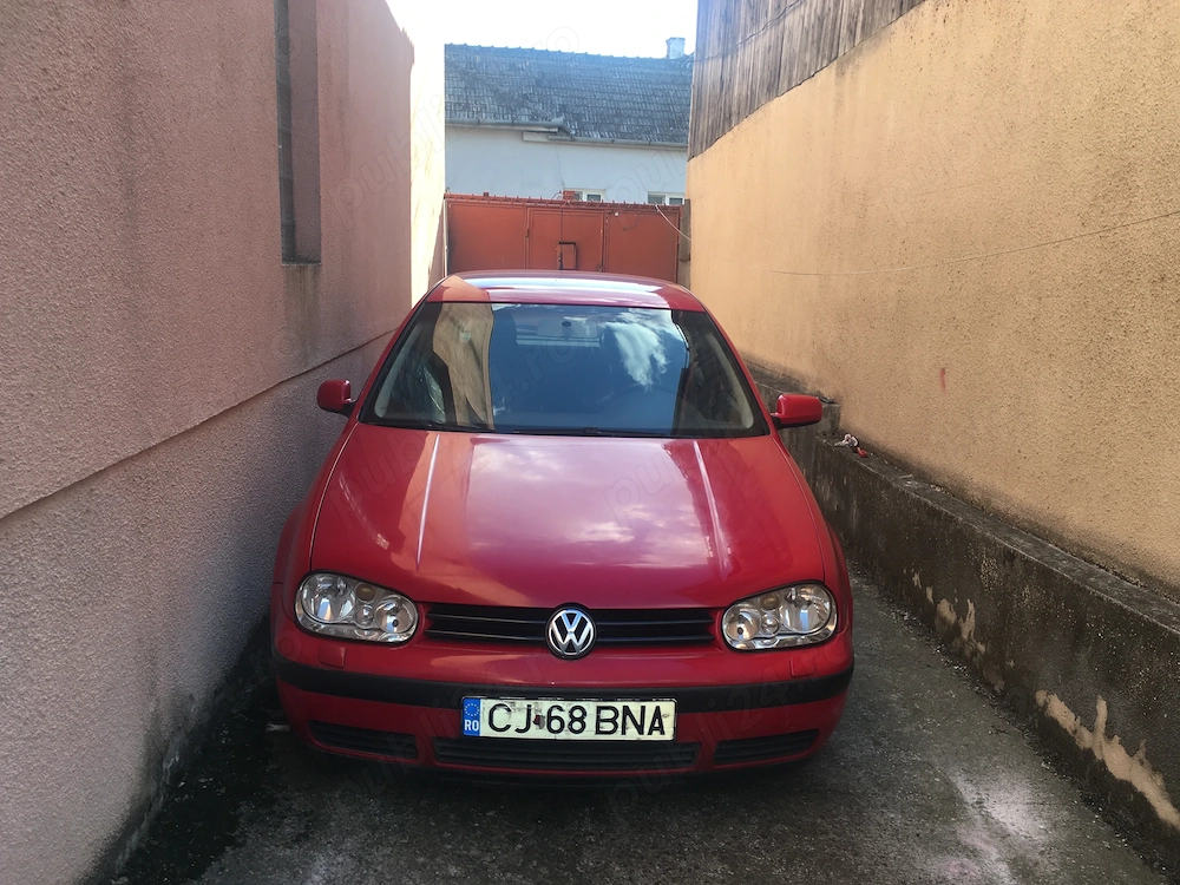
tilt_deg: -11.1
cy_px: 442
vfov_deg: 48.2
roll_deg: -0.6
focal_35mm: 29
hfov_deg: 61.7
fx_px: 989
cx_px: 590
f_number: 2.2
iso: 25
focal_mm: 4.15
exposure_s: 1/207
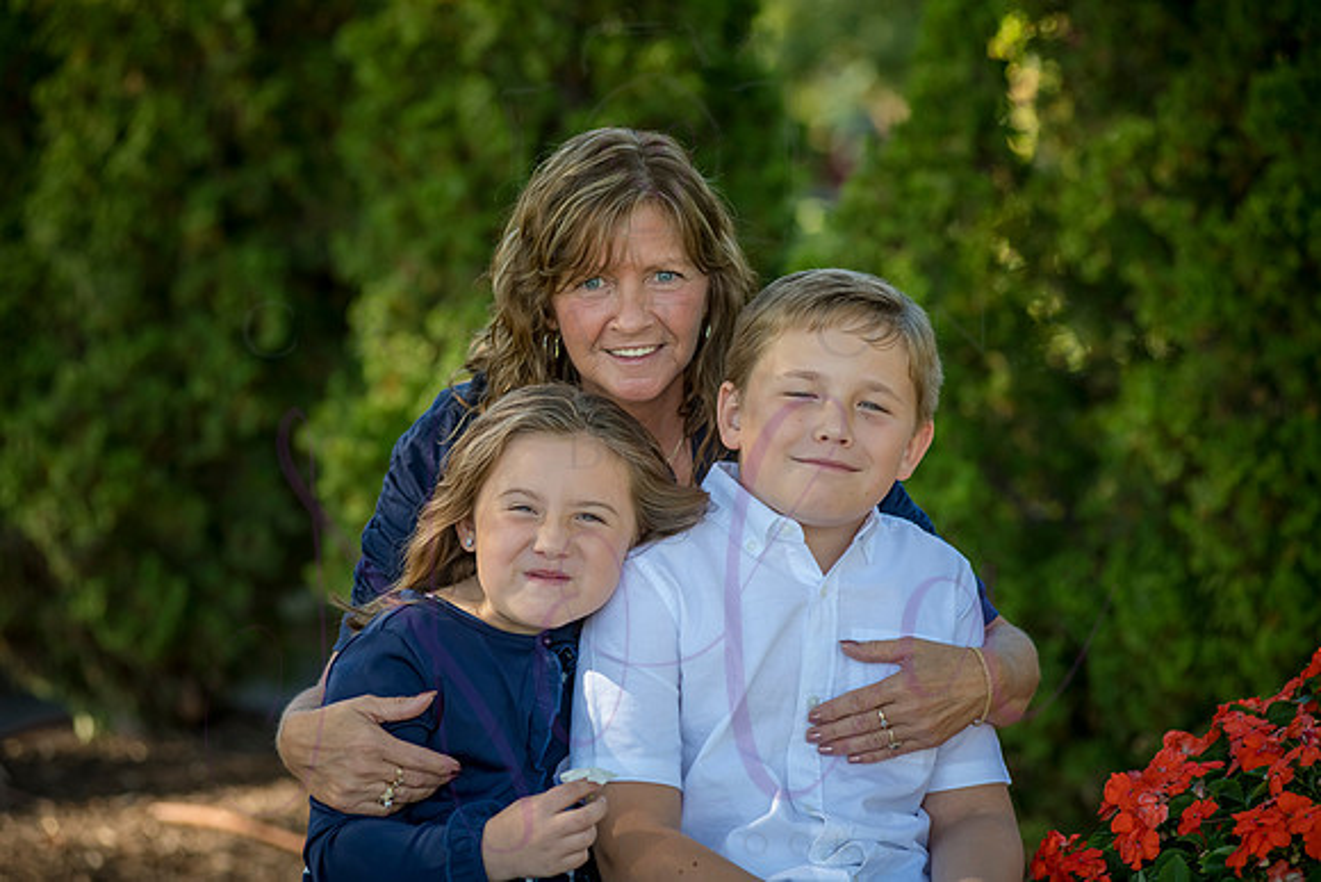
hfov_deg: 17.1
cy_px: 441
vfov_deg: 11.4
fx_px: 4404
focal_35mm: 120
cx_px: 660
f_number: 4
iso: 400
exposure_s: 1/400
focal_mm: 120
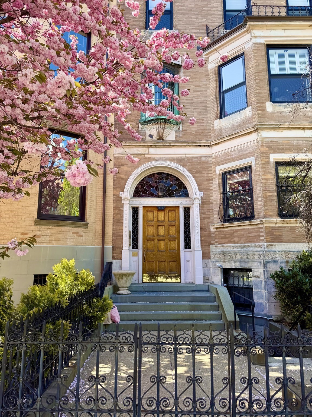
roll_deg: -0.3
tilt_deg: +9.9
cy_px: 208
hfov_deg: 56.8
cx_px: 156
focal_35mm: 24
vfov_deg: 71.6
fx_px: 288
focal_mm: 6.76
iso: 80
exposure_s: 1/433
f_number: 1.78
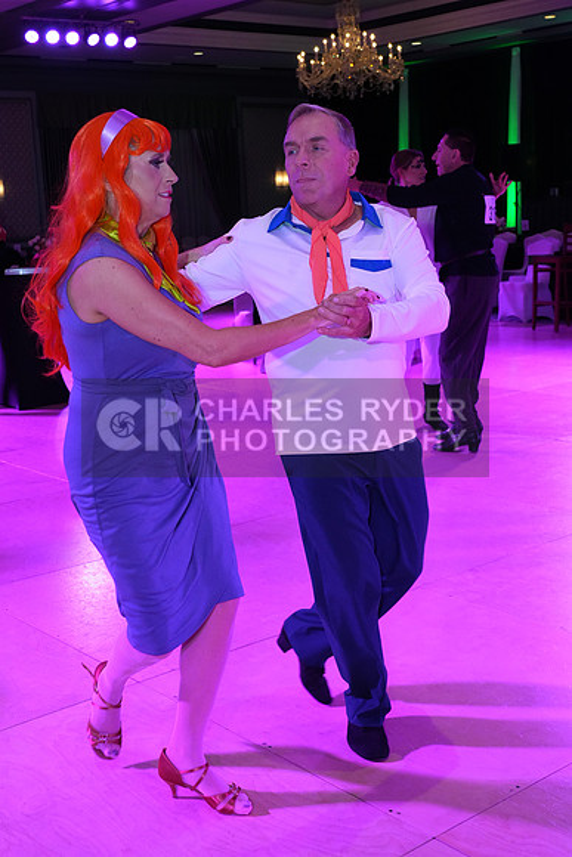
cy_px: 428
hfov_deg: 30.5
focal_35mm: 44
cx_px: 286
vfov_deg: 44.5
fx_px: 1048
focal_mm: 44
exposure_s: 1/250
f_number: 8
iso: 3200
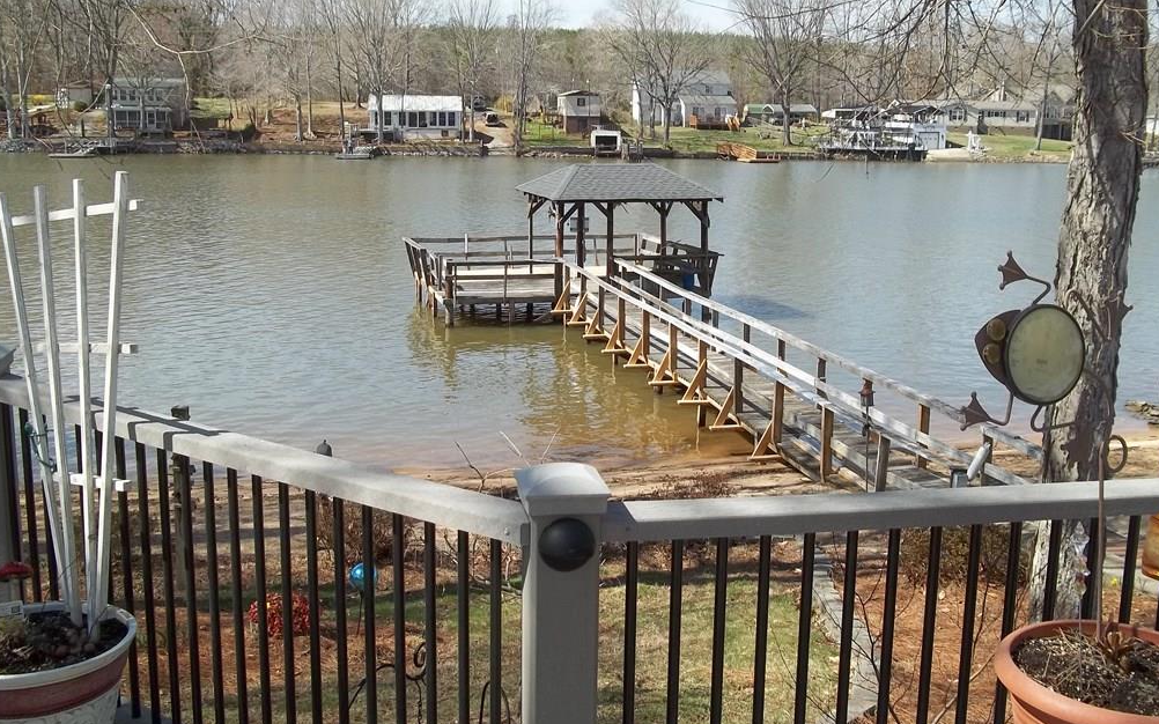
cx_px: 580
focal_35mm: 39
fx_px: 1232
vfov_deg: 32.8
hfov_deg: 50.4
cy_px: 349
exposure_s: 1/100
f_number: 8
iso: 64
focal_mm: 6.5
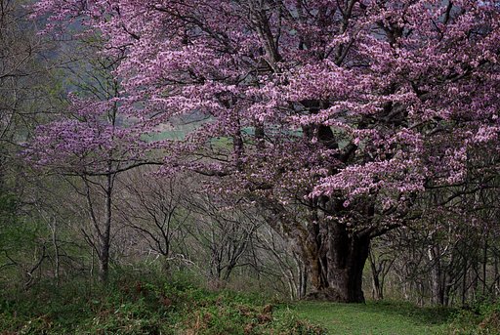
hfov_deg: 24.6
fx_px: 1147
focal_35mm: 82
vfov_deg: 16.6
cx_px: 250
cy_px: 168
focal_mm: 55
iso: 200
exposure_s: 1/640
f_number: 5.6
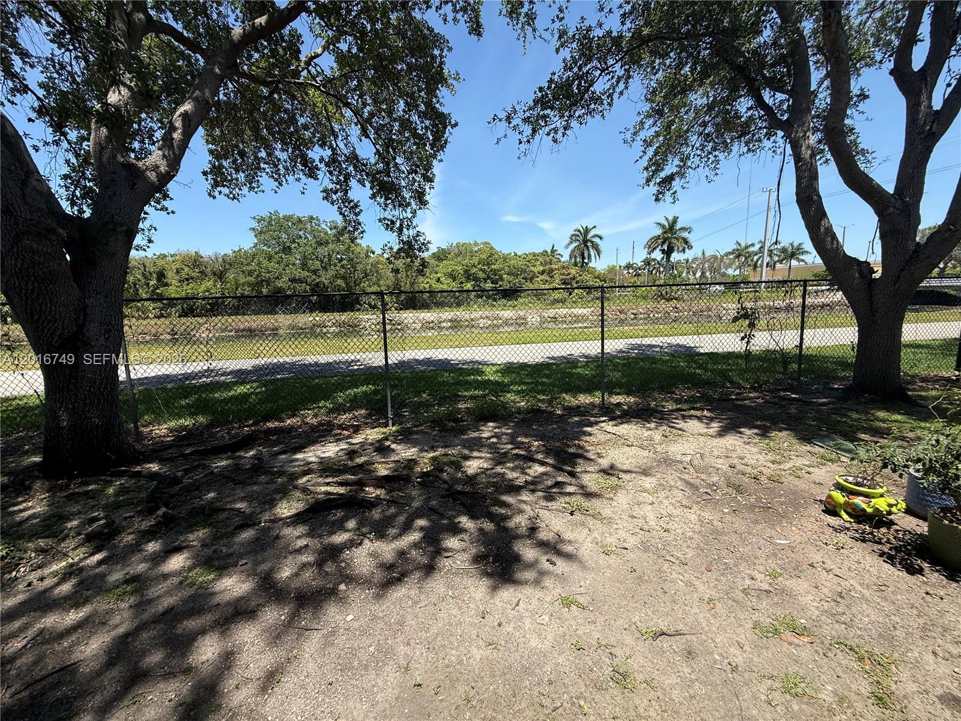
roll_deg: +1.3
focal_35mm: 14
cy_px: 360
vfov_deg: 85.7
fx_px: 389
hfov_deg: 102.1
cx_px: 480
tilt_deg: -9.1
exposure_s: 1/1189
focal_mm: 2.22
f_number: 2.2
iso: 50
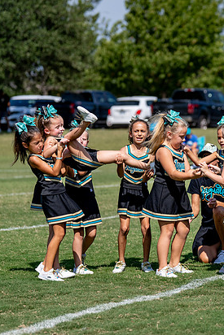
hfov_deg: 7.9
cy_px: 162
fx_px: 1623
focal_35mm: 174
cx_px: 231
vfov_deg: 11.8
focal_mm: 100
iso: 100
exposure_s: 1/3200
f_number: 2.8
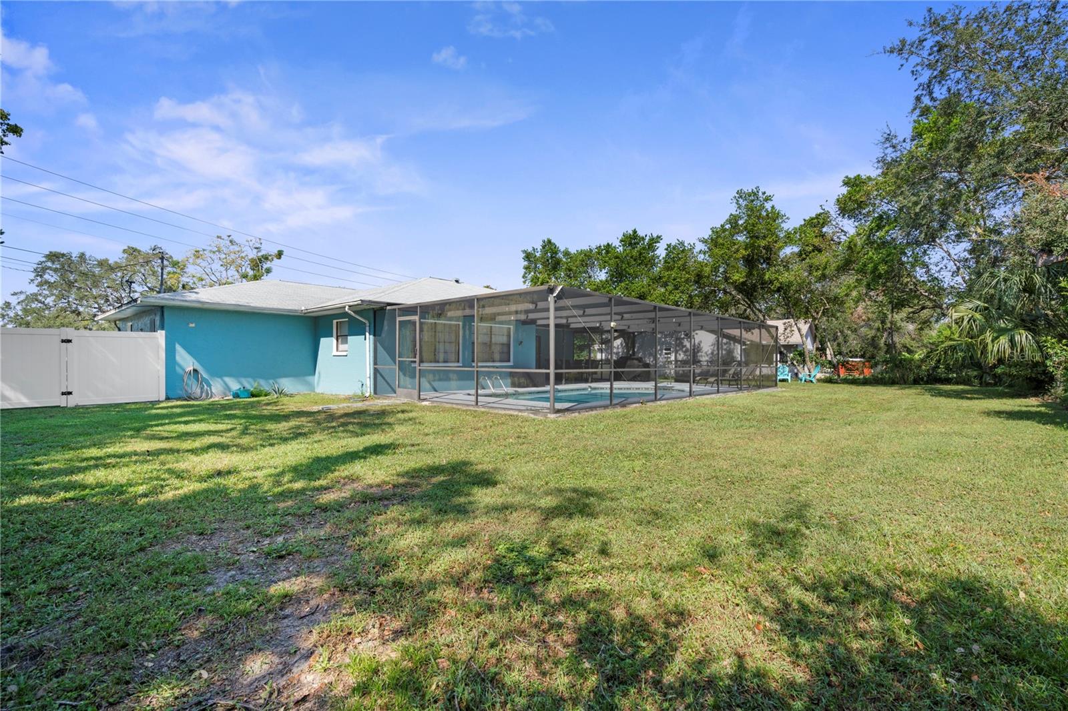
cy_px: 356
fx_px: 475
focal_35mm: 16
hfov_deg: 96.7
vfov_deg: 73.7
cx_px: 534
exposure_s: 1/125
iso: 100
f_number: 10
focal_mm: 16
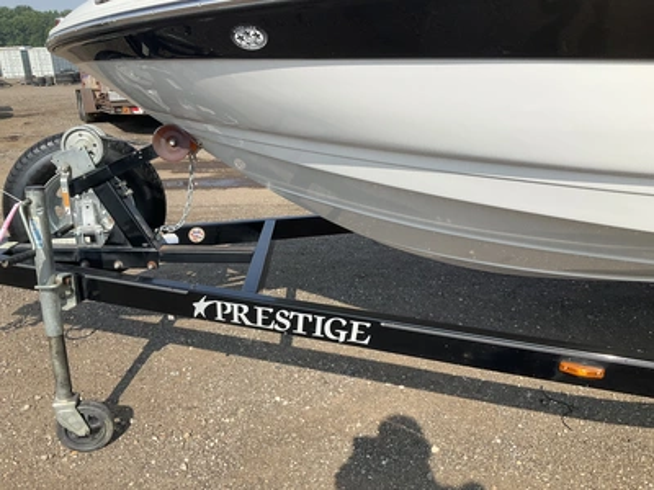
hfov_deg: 61.7
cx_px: 327
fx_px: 548
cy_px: 245
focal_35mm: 29
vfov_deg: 48.2
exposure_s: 1/1279
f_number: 1.8
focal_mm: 3
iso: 25
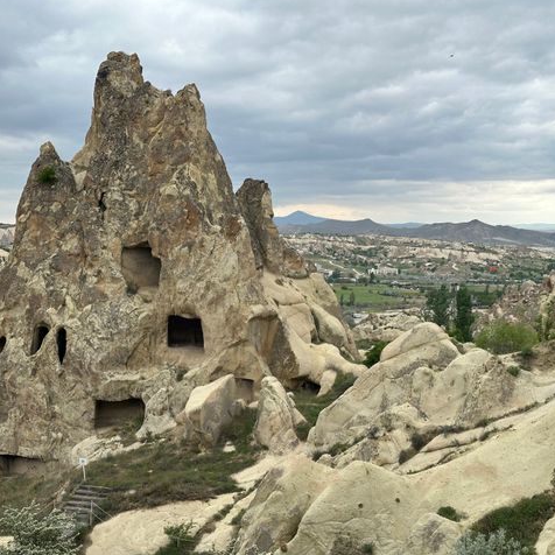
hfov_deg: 30.0
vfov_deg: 30.0
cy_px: 276
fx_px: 1034
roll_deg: -0.1
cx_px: 260
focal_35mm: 57
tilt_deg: -3.4
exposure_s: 1/1185
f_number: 1.78
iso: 64
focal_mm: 6.86
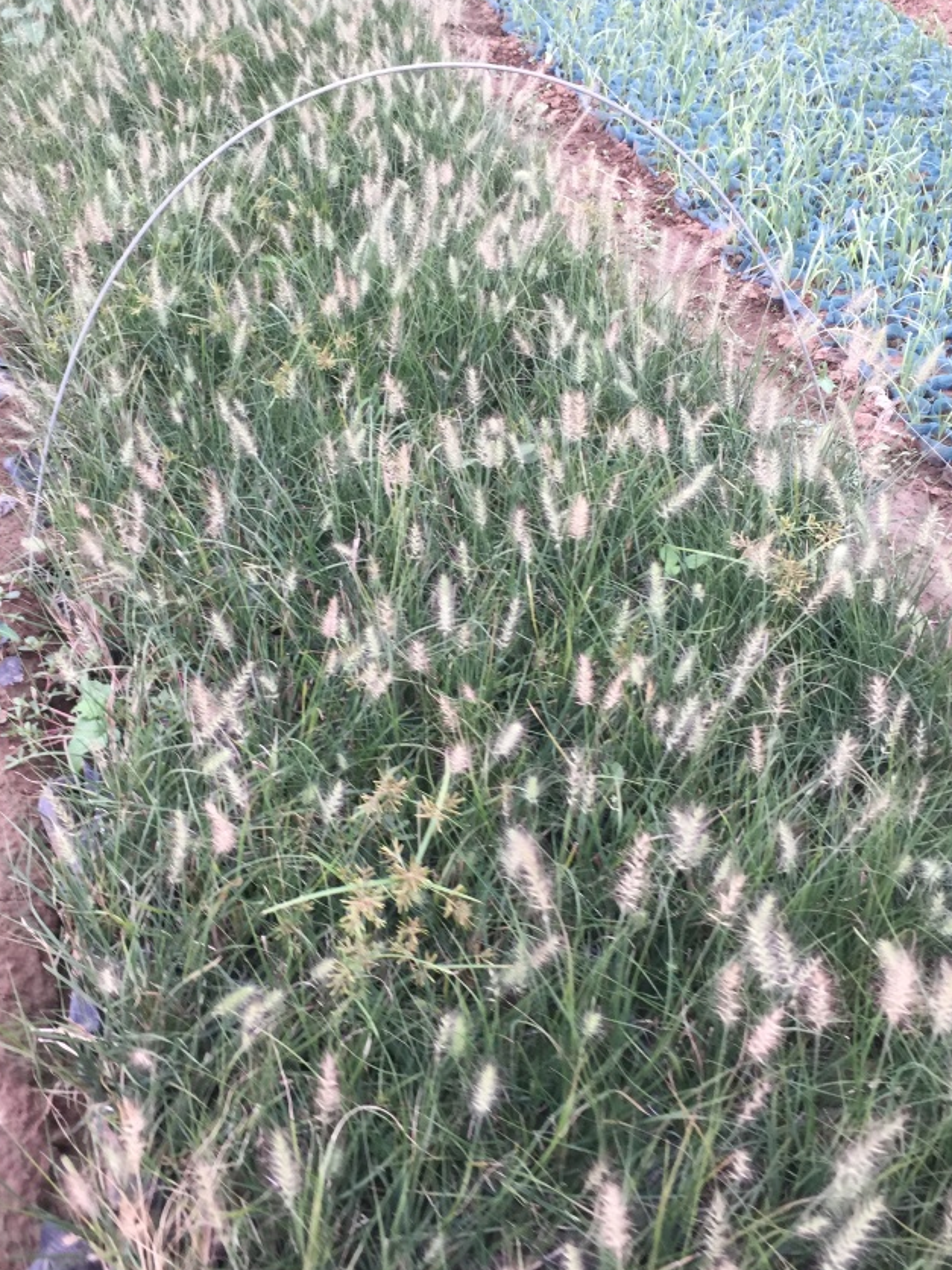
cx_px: 415
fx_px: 1357
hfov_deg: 38.6
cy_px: 618
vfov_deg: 50.1
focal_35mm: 37
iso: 32
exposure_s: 1/33
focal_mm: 4.15
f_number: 2.2
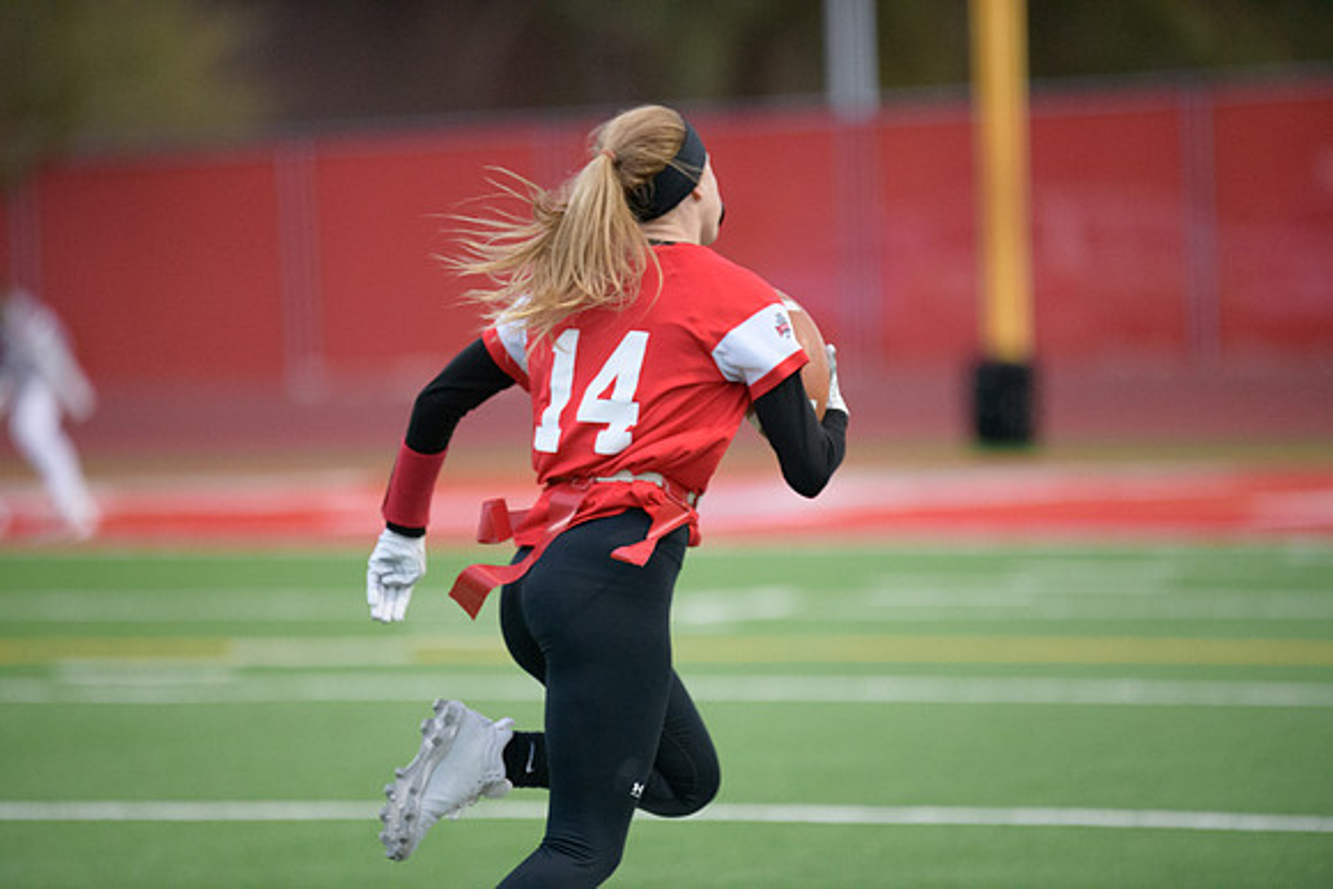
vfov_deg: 4.6
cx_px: 666
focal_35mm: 300
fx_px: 11110
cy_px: 444
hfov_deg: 6.9
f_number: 2.8
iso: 5000
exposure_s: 1/3200
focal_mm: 300
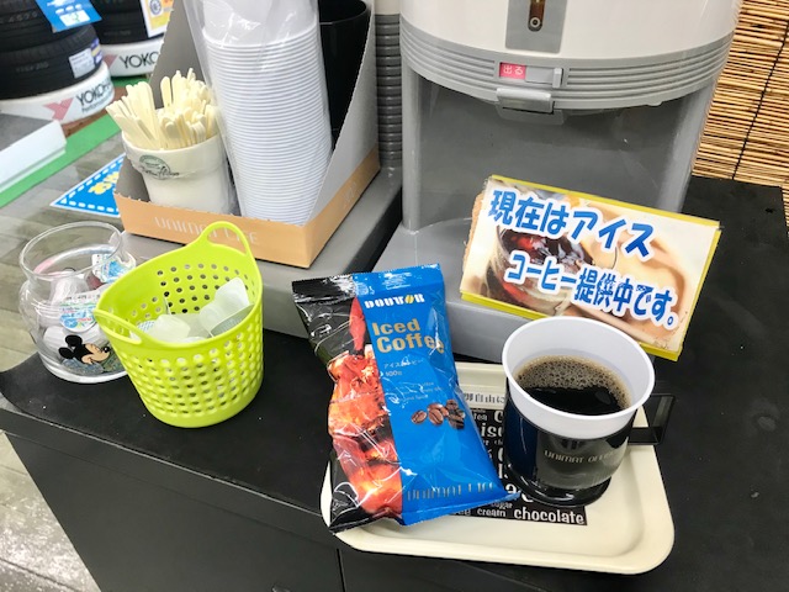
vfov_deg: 49.7
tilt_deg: -37.9
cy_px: 296
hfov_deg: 63.4
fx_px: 638
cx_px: 394
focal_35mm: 28
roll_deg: +1.5
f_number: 1.8
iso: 40
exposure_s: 1/24
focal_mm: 3.99
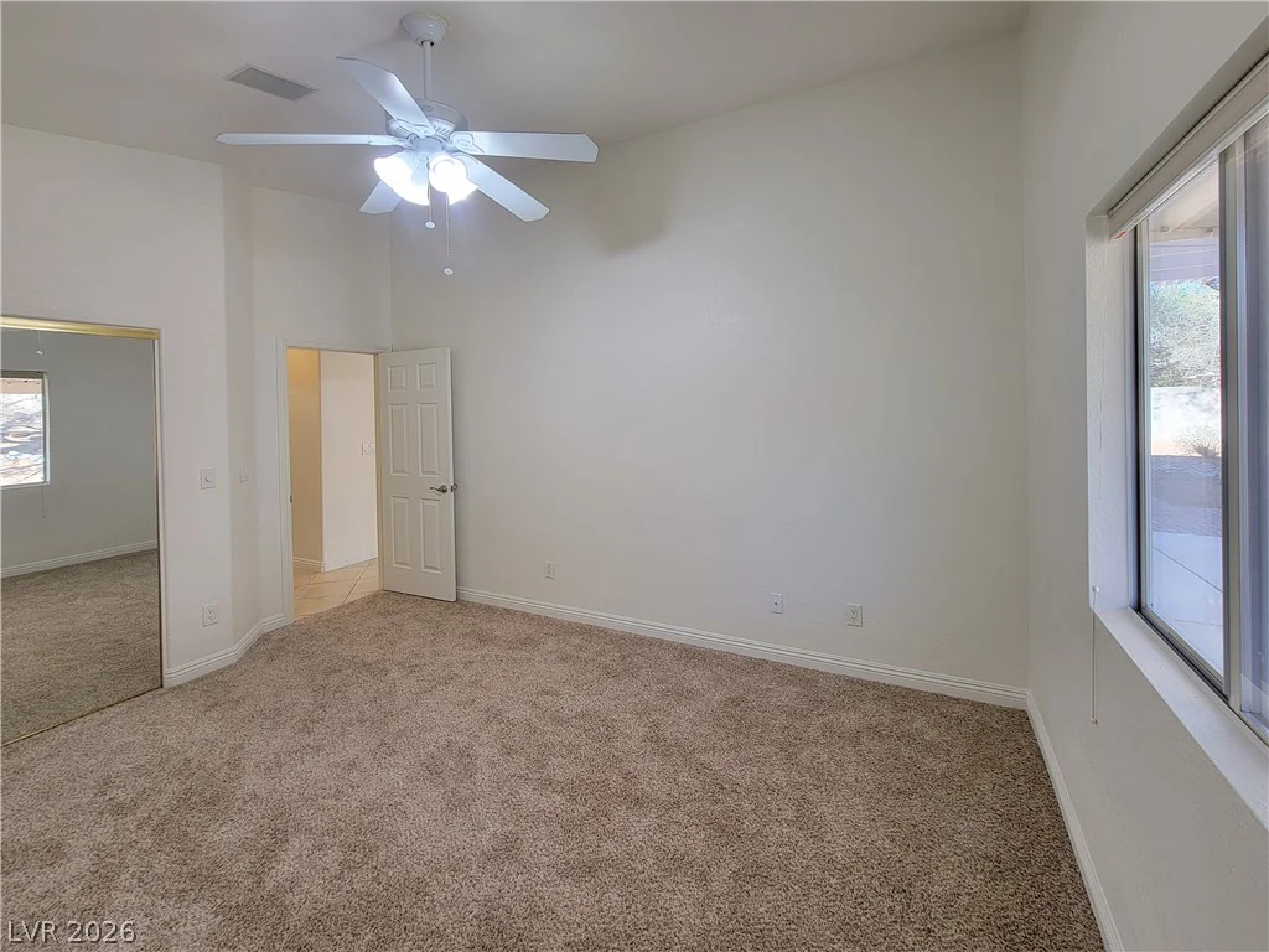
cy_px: 476
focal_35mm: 13
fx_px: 477
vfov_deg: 89.9
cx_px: 634
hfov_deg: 106.2
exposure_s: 1/60
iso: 100
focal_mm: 2.2
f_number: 2.2
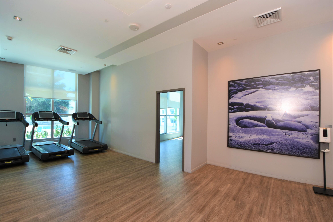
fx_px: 139
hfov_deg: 100.4
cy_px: 111
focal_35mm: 15
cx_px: 166
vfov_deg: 77.3
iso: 200
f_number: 5
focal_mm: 10
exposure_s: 1/60
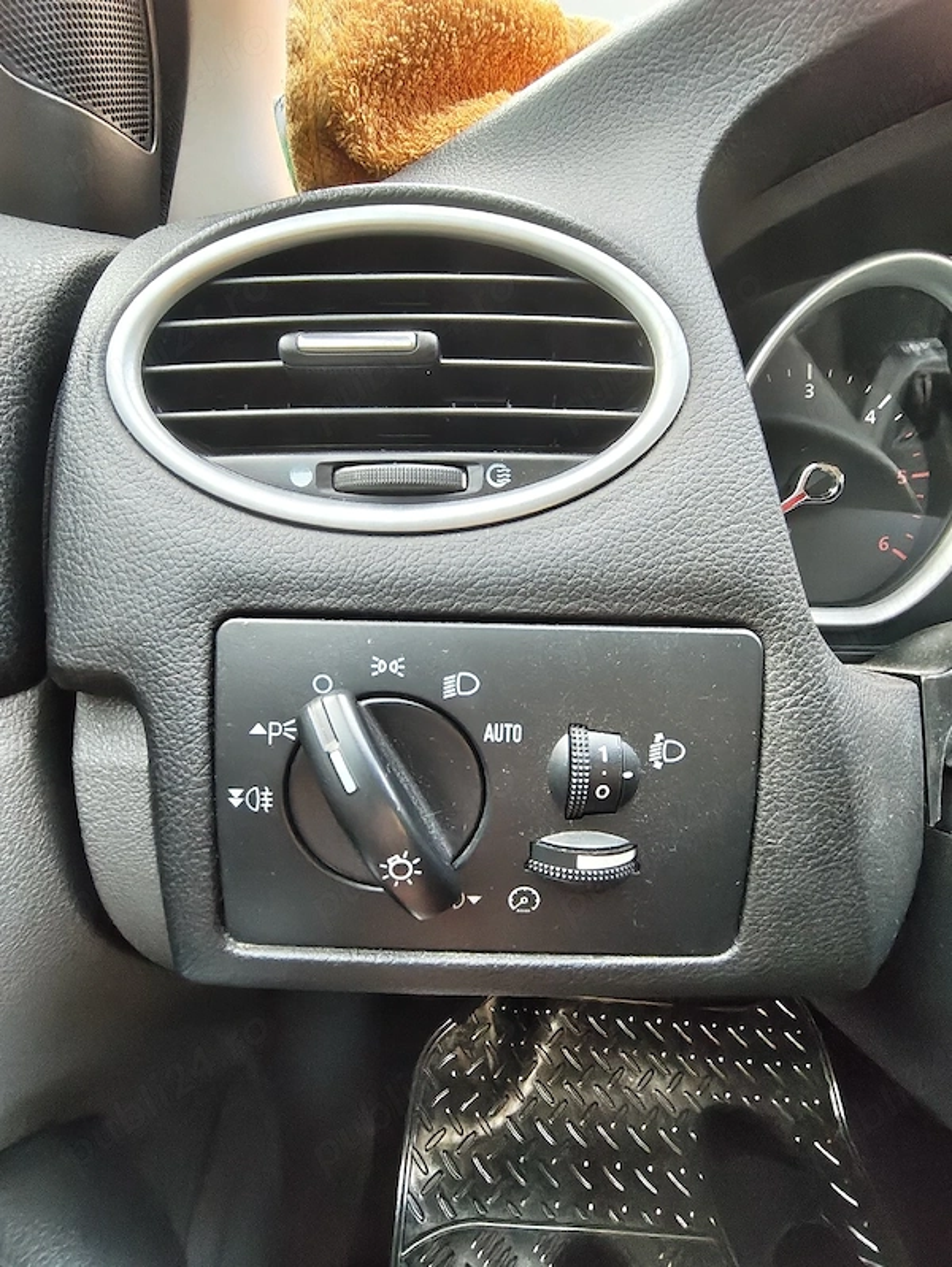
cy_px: 634
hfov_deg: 81.8
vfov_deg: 98.1
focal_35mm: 15
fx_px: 550
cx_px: 476
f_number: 2.2
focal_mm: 1.64
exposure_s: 1/33.4
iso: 1149
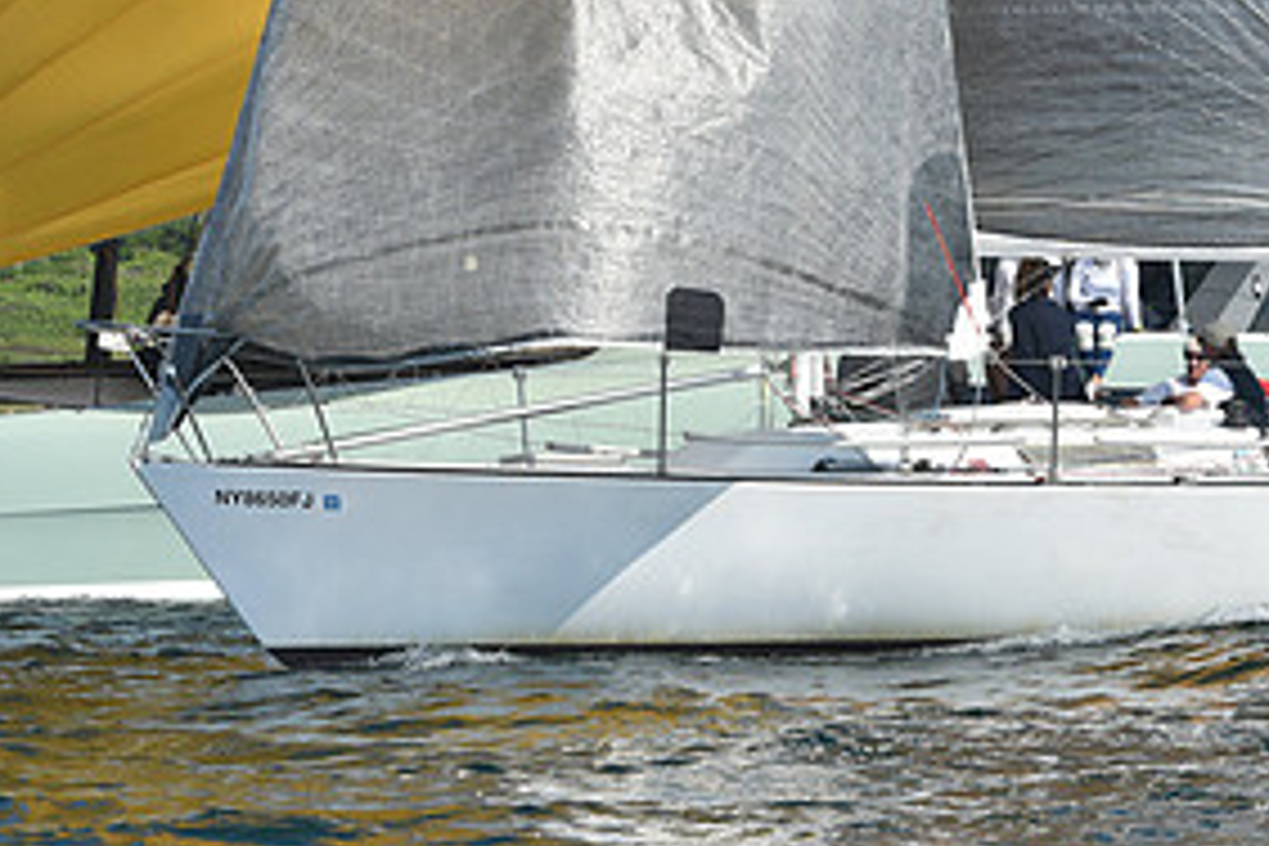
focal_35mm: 206
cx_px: 814
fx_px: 7261
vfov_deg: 6.7
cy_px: 457
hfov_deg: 10.0
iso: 320
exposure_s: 1/1000
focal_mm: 100
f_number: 10
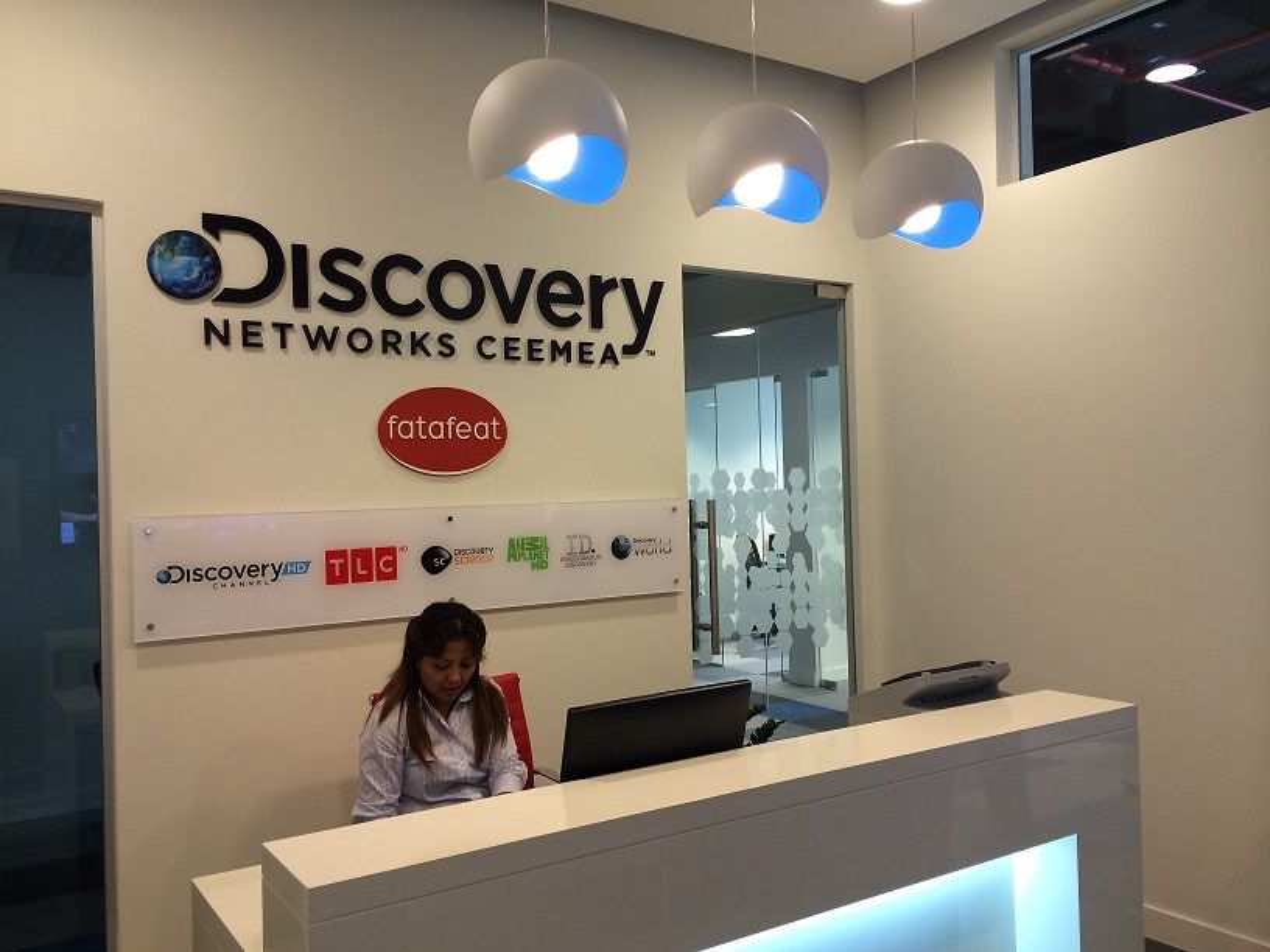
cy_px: 476
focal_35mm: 30
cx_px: 635
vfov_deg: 46.8
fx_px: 1101
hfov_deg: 60.0
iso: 100
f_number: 2.2
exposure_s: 1/33
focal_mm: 4.12
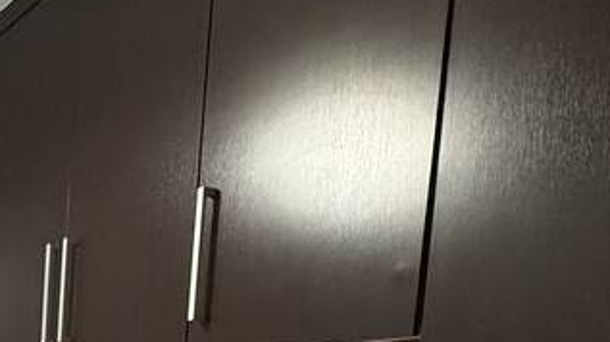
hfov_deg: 31.9
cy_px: 526
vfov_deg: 19.7
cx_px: -152
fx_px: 841
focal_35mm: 52
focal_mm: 2.22
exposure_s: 1/60
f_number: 2.2
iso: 400
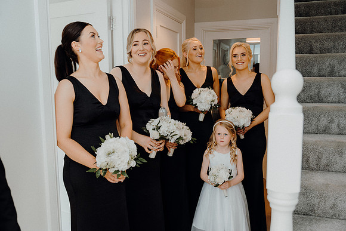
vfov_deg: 42.3
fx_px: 298
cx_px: 173
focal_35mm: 31
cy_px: 116
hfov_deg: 60.3
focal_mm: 31
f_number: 3.5
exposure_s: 1/160
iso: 400
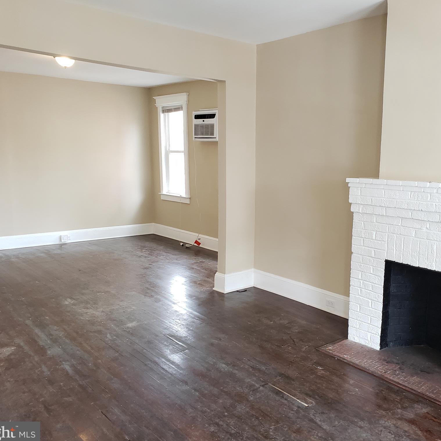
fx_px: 447
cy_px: 222
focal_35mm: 31
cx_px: 265
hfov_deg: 52.2
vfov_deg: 52.5
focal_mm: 4.3
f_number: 2.4
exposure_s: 1/60
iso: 320
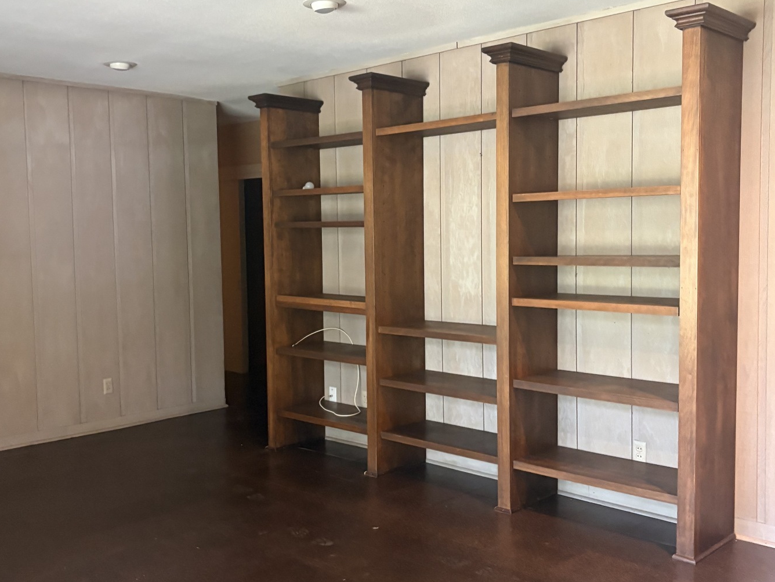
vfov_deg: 49.8
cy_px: 301
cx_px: 383
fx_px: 627
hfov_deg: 63.4
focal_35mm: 28
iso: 400
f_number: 1.6
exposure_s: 1/40
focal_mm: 5.96
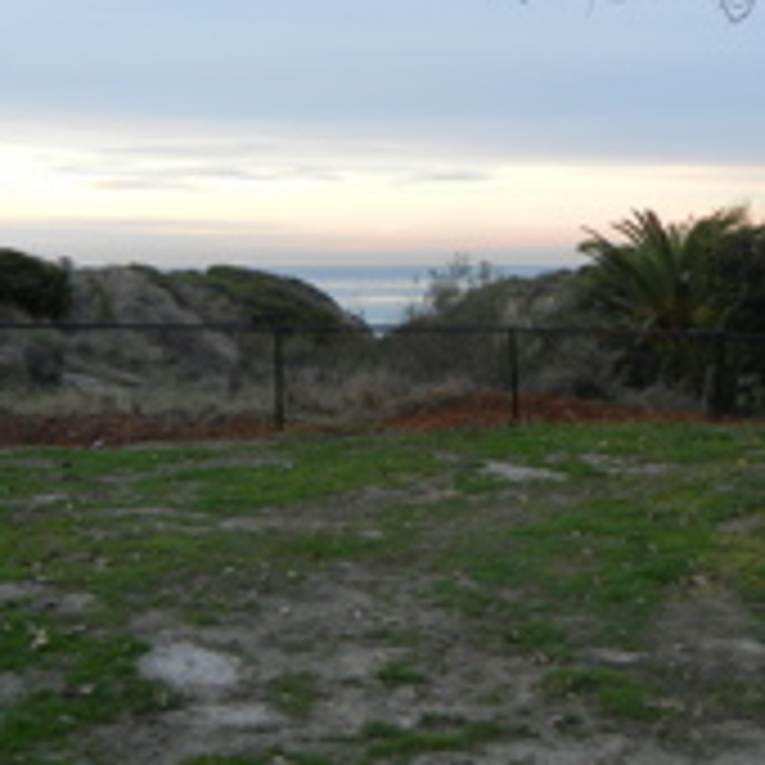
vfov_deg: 30.5
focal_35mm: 56
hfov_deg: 30.5
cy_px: 302
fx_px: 1400
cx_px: 356
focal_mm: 5.4
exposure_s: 1/51.8
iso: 160
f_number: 3.5
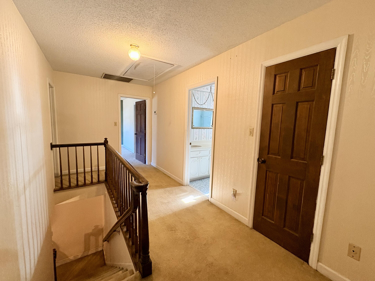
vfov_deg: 85.7
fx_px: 152
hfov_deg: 102.1
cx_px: 188
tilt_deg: -5.5
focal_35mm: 14
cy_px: 140
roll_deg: +0.4
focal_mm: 2.22
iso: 400
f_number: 2.2
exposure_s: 1/60
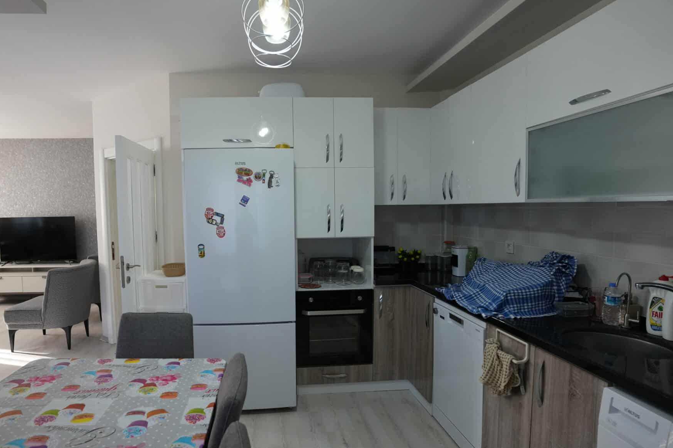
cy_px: 238
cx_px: 278
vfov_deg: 61.9
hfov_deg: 83.2
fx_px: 374
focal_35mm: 20
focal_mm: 17
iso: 1000
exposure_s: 1/160
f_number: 4
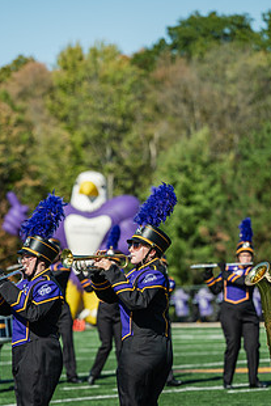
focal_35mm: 203
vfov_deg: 10.1
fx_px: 2289
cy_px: 282
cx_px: 141
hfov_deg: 6.8
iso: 100
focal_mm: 140
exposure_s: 1/1600
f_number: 3.5
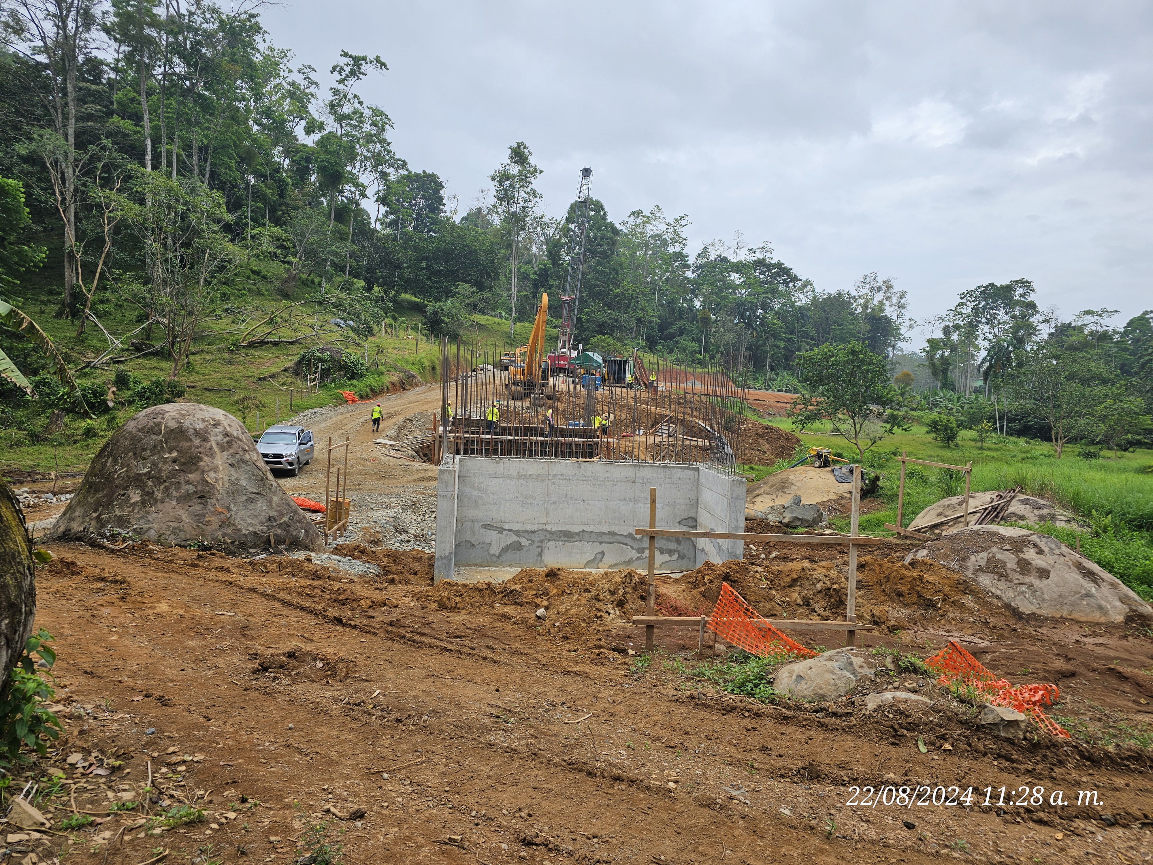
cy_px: 432
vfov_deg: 58.9
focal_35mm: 23
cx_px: 576
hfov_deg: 73.9
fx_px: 766
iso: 10
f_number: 1.7
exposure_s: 1/414
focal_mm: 6.3
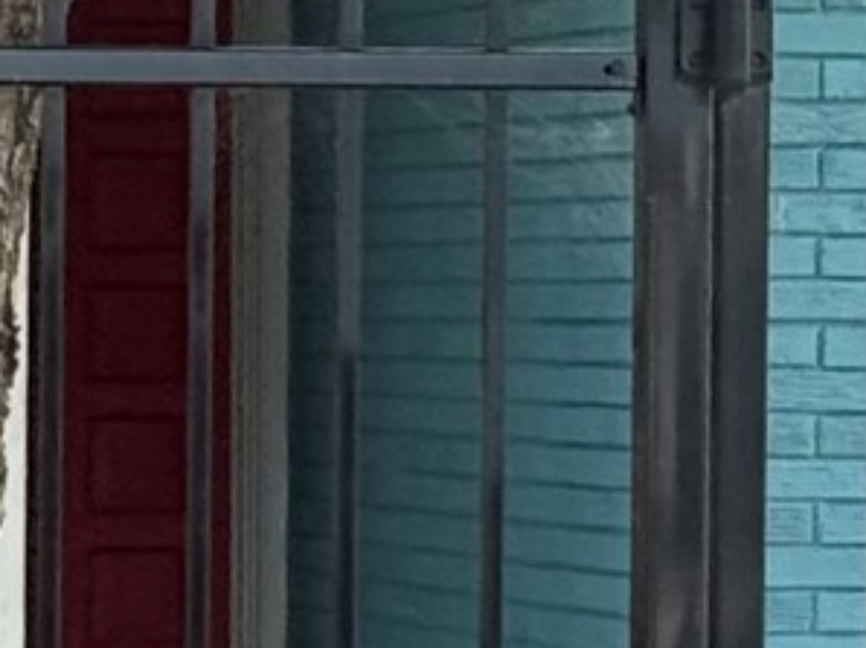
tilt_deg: +0.8
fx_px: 8249
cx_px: 1112
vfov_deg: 4.5
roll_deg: -2.5
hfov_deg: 6.0
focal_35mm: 330
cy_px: 51
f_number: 1.78
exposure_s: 1/121
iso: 64
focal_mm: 6.76
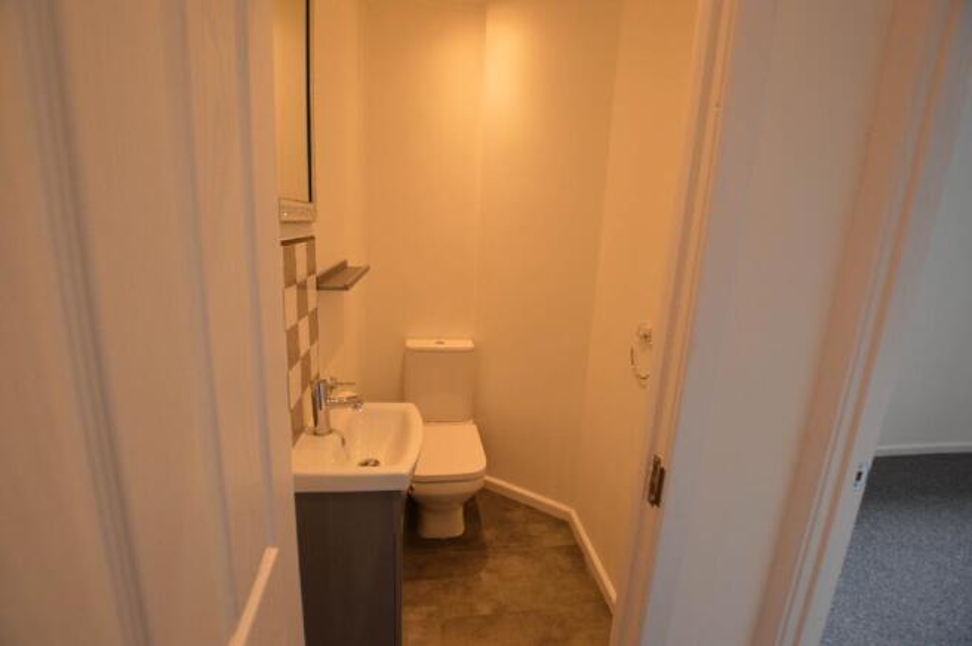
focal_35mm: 15
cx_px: 486
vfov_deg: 77.2
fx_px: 405
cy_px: 323
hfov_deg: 100.4
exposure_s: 1/60
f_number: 4
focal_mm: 10
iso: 400
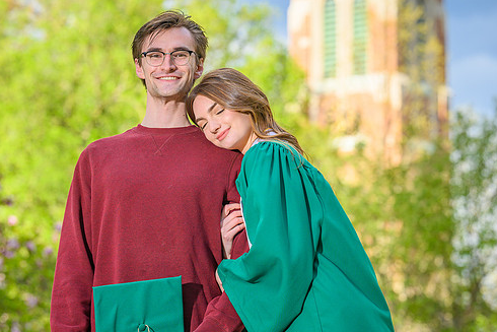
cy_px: 206
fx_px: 2499
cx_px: 180
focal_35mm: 181
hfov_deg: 11.3
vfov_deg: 7.6
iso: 100
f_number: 5
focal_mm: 135
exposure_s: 1/400
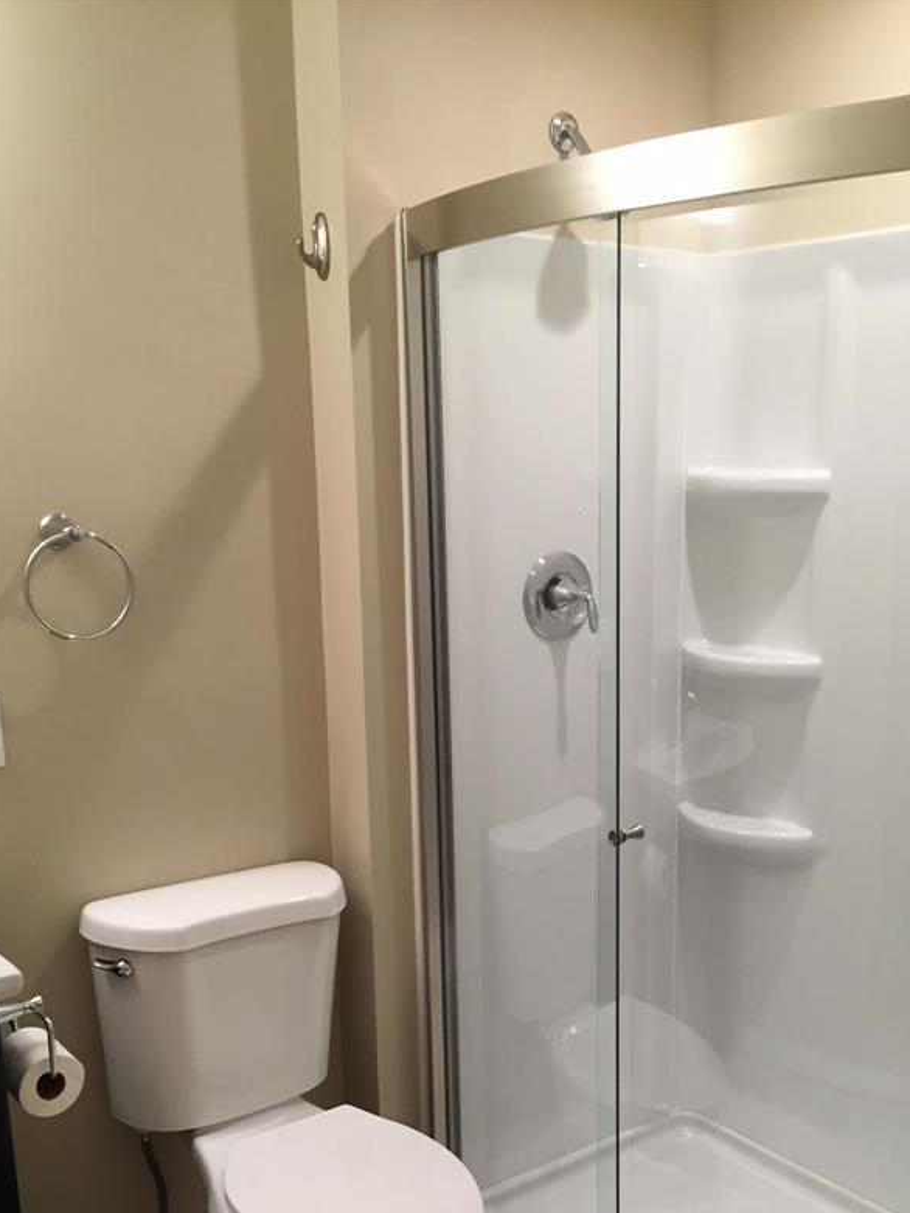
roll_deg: -0.1
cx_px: 564
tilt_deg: -14.7
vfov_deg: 48.3
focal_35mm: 38
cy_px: 791
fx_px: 1332
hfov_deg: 37.5
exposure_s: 1/30
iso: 40
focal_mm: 4.15
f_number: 2.2
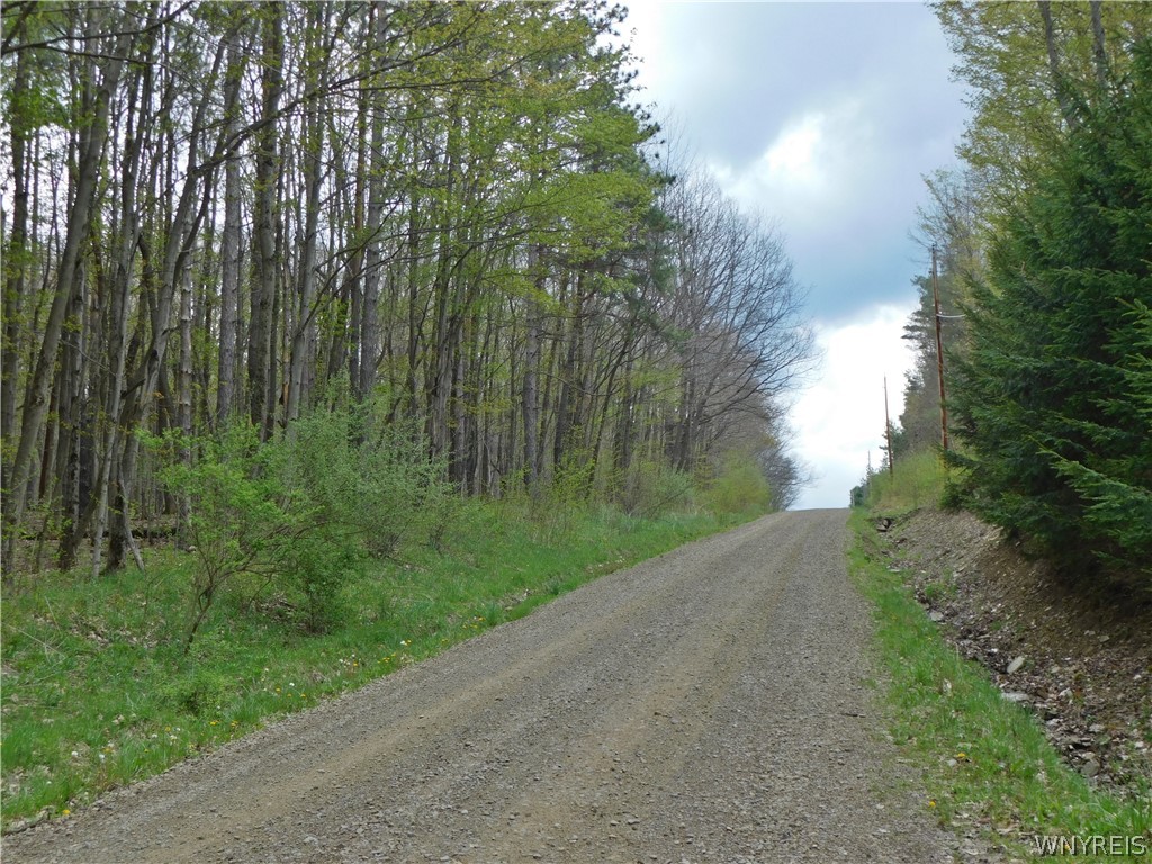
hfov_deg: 42.1
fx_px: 1498
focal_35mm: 45
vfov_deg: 32.2
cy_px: 432
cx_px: 576
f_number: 3.7
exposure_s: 1/200
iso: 125
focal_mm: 8
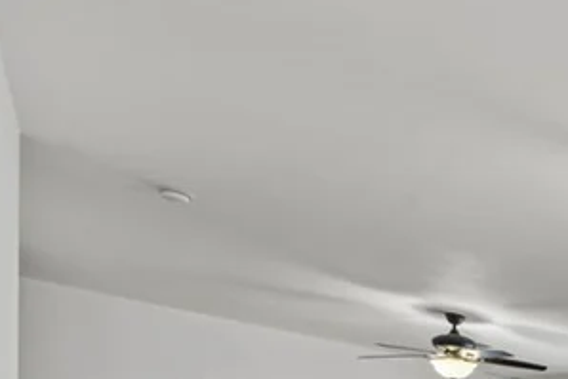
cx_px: 953
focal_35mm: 55
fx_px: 868
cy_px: 489
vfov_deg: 22.2
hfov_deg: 23.8
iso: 200
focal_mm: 16
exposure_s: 5
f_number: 9
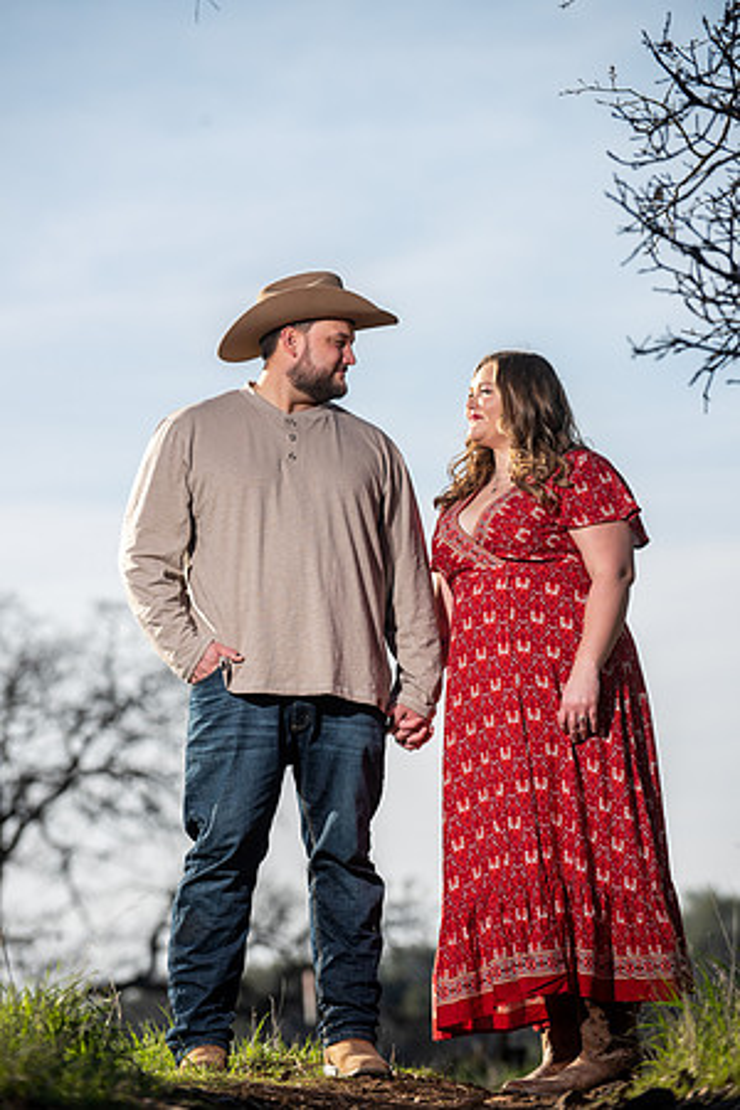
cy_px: 555
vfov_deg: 11.7
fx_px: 5395
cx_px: 370
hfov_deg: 7.8
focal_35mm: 175
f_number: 4.5
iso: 50
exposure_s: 1/250
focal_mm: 175
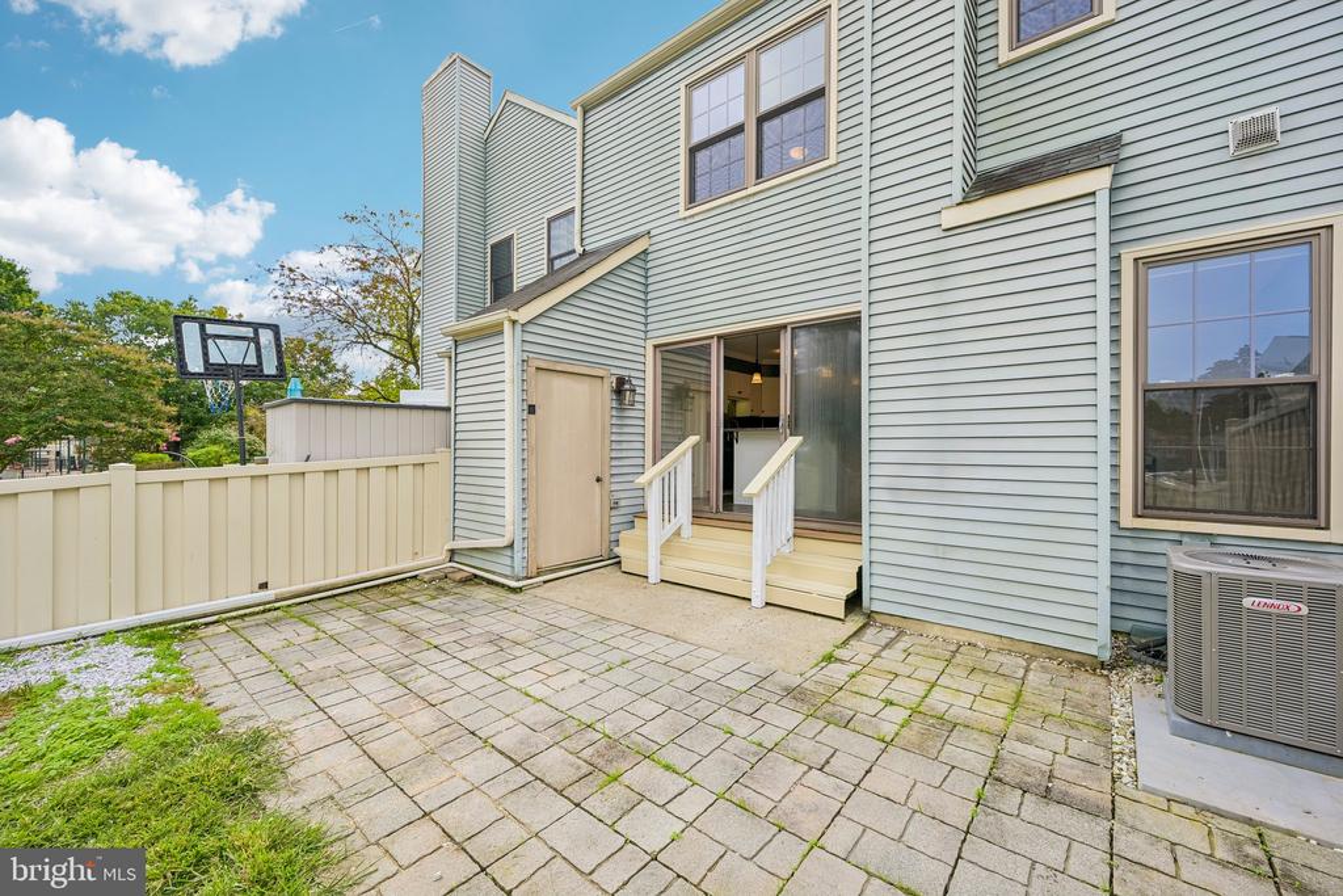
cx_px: 672
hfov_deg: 104.2
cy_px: 448
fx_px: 522
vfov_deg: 81.2
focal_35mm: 14
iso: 100
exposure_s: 1/100
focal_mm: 14
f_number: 8
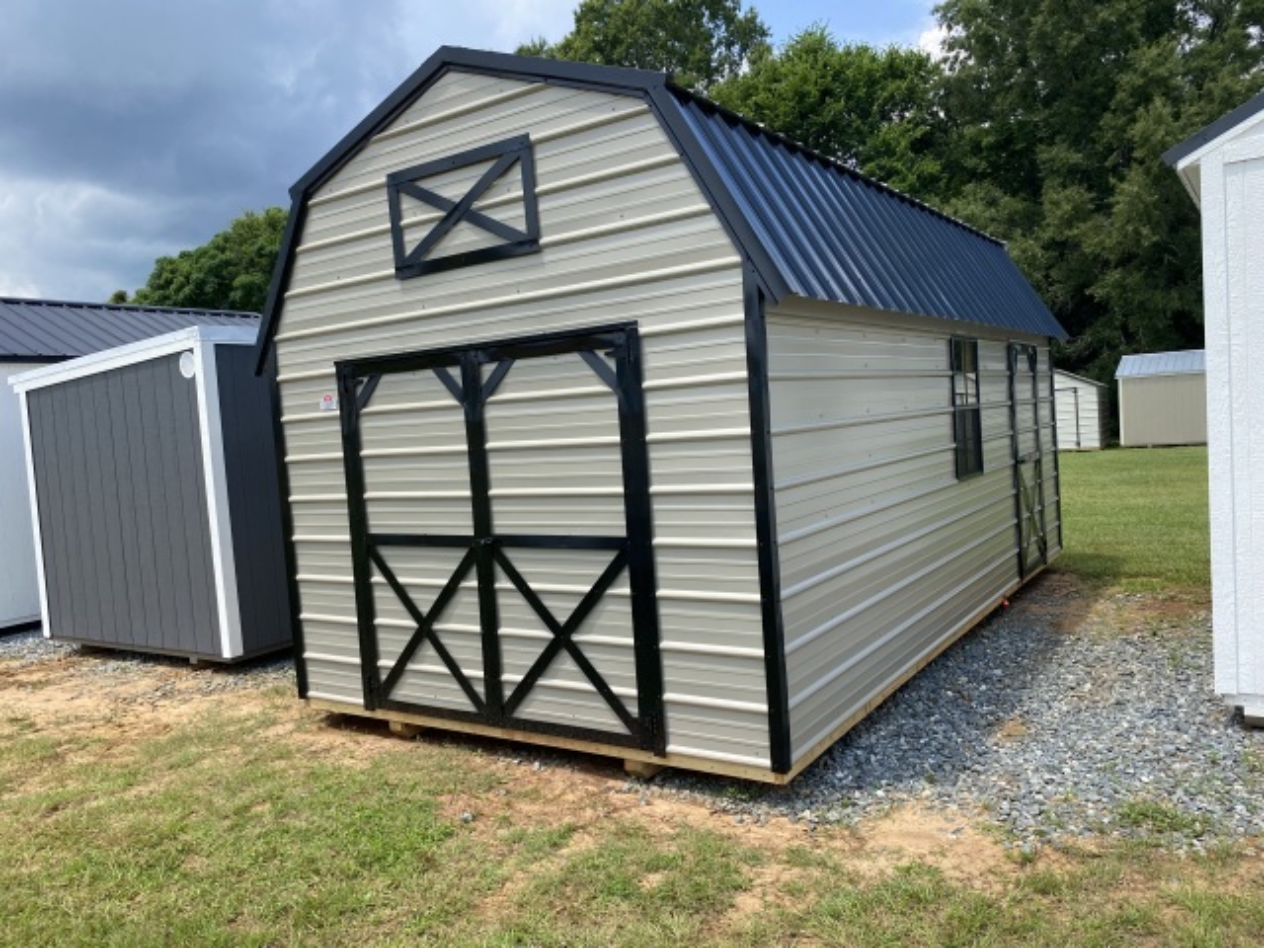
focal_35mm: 26
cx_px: 632
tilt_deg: +2.4
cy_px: 474
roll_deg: -0.5
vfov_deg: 53.1
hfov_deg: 67.3
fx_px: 949
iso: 32
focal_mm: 4.25
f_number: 1.8
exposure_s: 1/1565
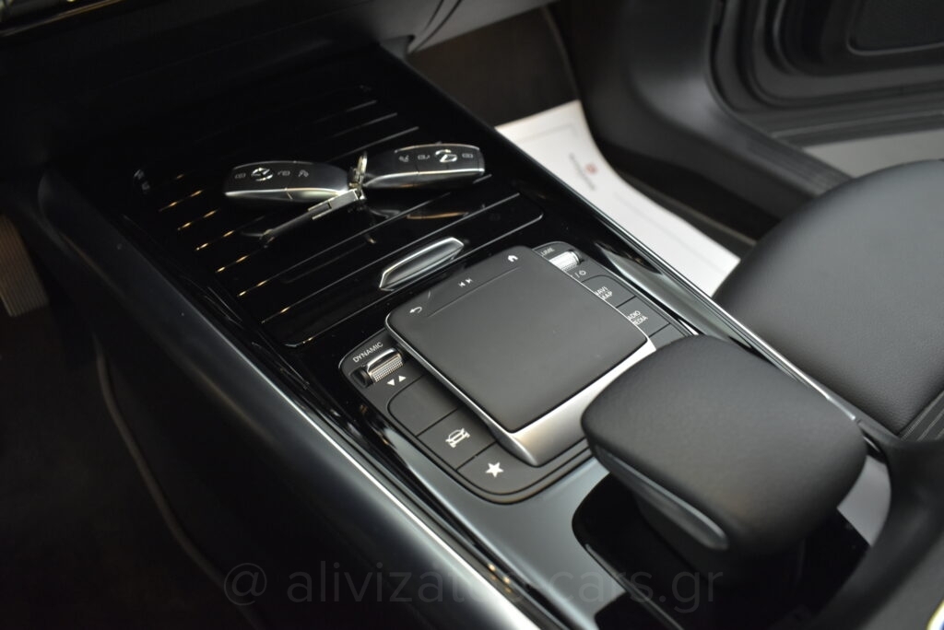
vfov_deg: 48.0
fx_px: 708
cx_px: 472
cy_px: 315
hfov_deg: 67.4
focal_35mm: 27
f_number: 3.5
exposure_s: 1/80
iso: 1600
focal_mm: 18
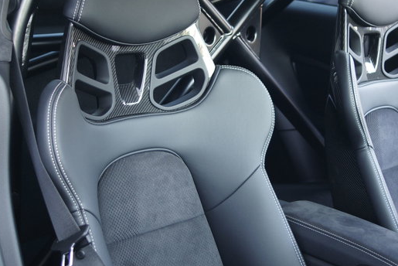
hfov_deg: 30.0
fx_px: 741
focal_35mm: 67
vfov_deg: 20.3
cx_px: 237
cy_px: 88
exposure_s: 1/60
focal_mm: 30
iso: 200
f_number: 2.8
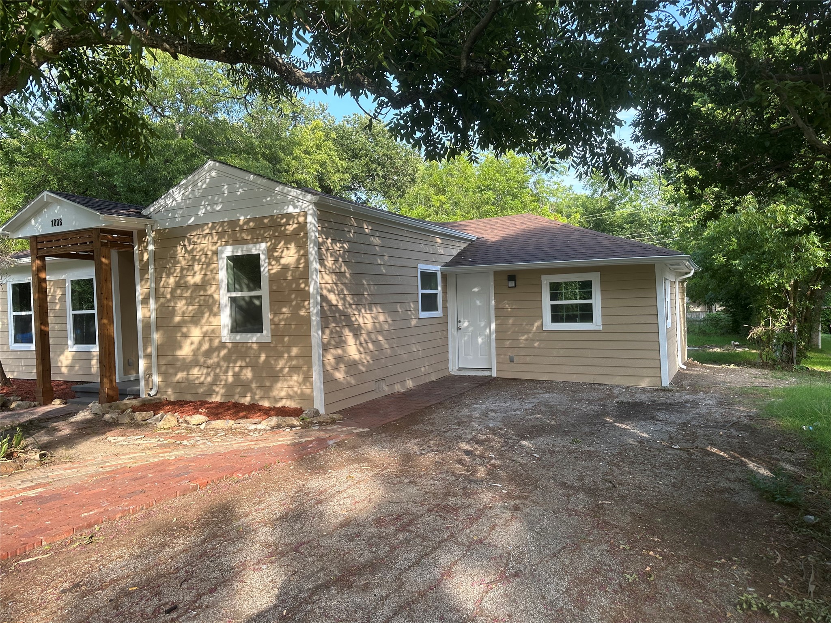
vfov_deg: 56.8
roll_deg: +1.5
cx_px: 416
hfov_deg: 71.6
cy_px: 312
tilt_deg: -1.4
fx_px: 576
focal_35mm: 24
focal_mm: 6.86
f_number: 1.78
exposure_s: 1/646
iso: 80
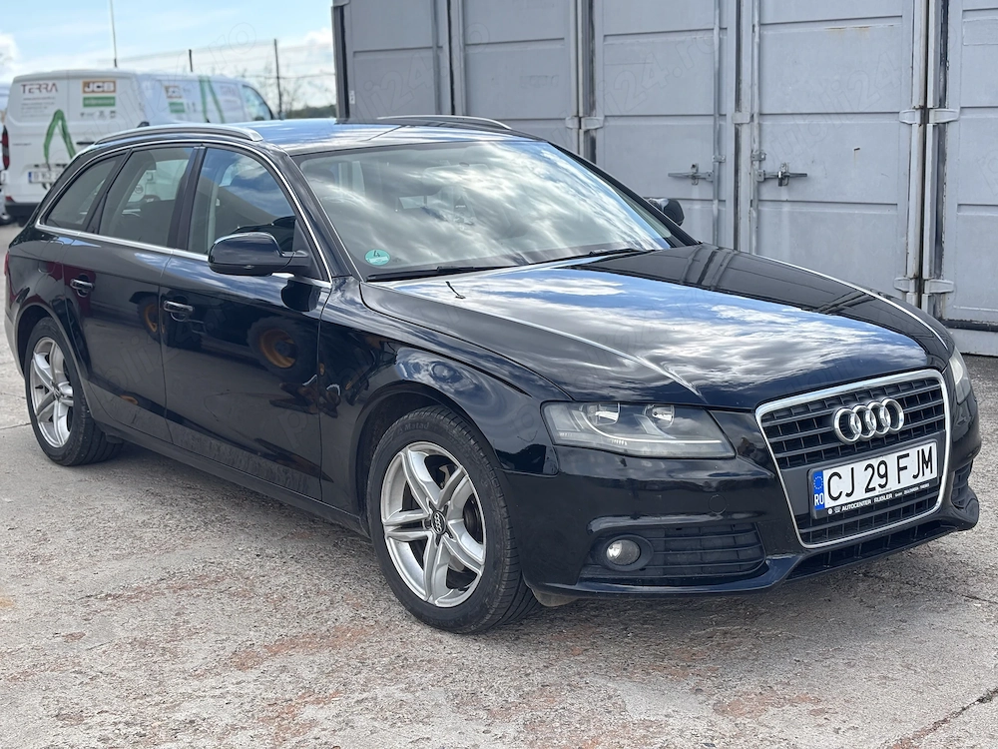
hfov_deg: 36.8
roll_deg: +3.2
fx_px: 1499
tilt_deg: -10.0
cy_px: 374
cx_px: 499
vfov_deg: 28.0
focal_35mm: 52
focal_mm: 5.96
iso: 40
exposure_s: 1/1205
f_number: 1.6
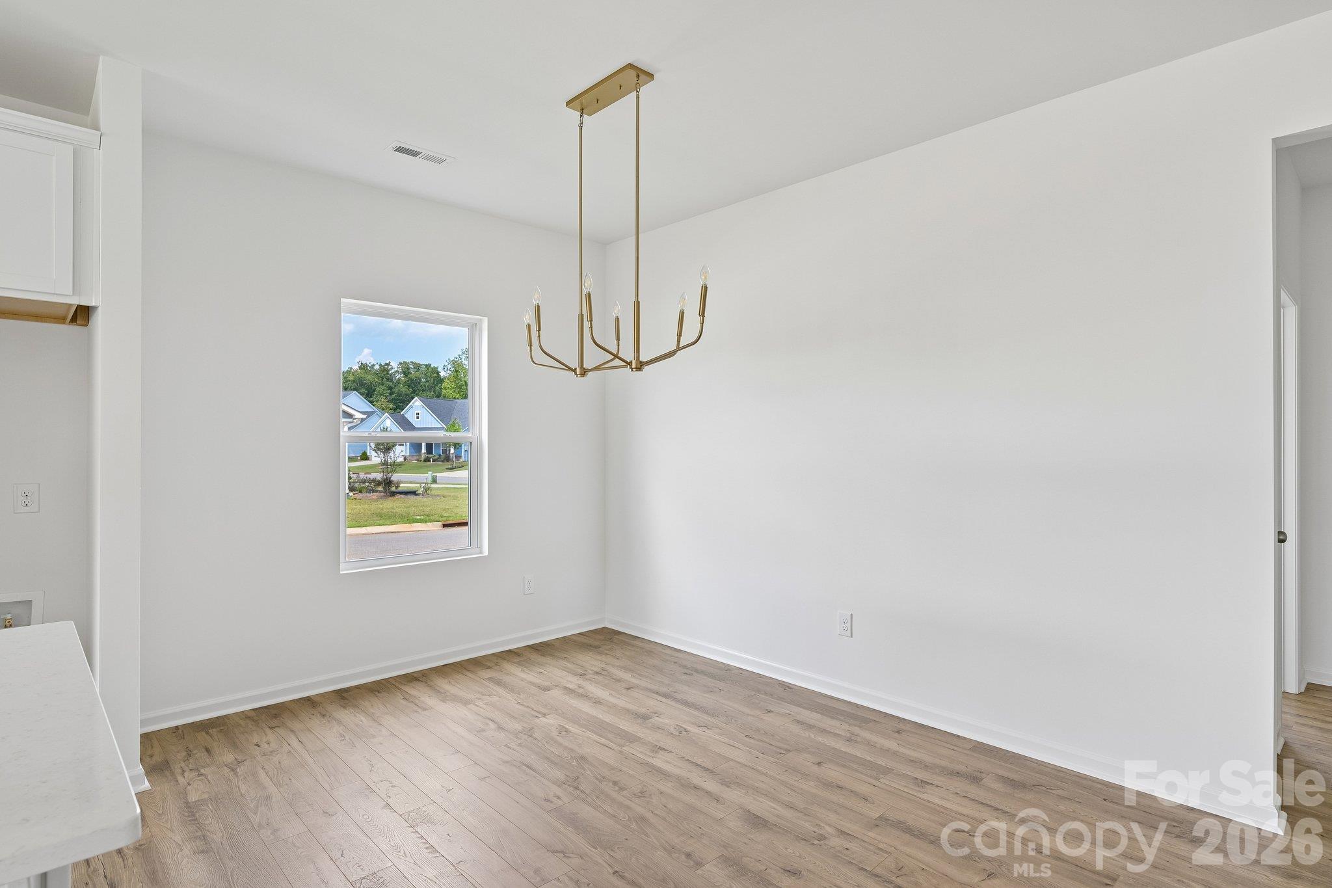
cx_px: 666
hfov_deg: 88.4
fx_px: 684
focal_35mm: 18
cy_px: 444
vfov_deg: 65.9
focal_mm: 18.5
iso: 180
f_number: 8
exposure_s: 1/20
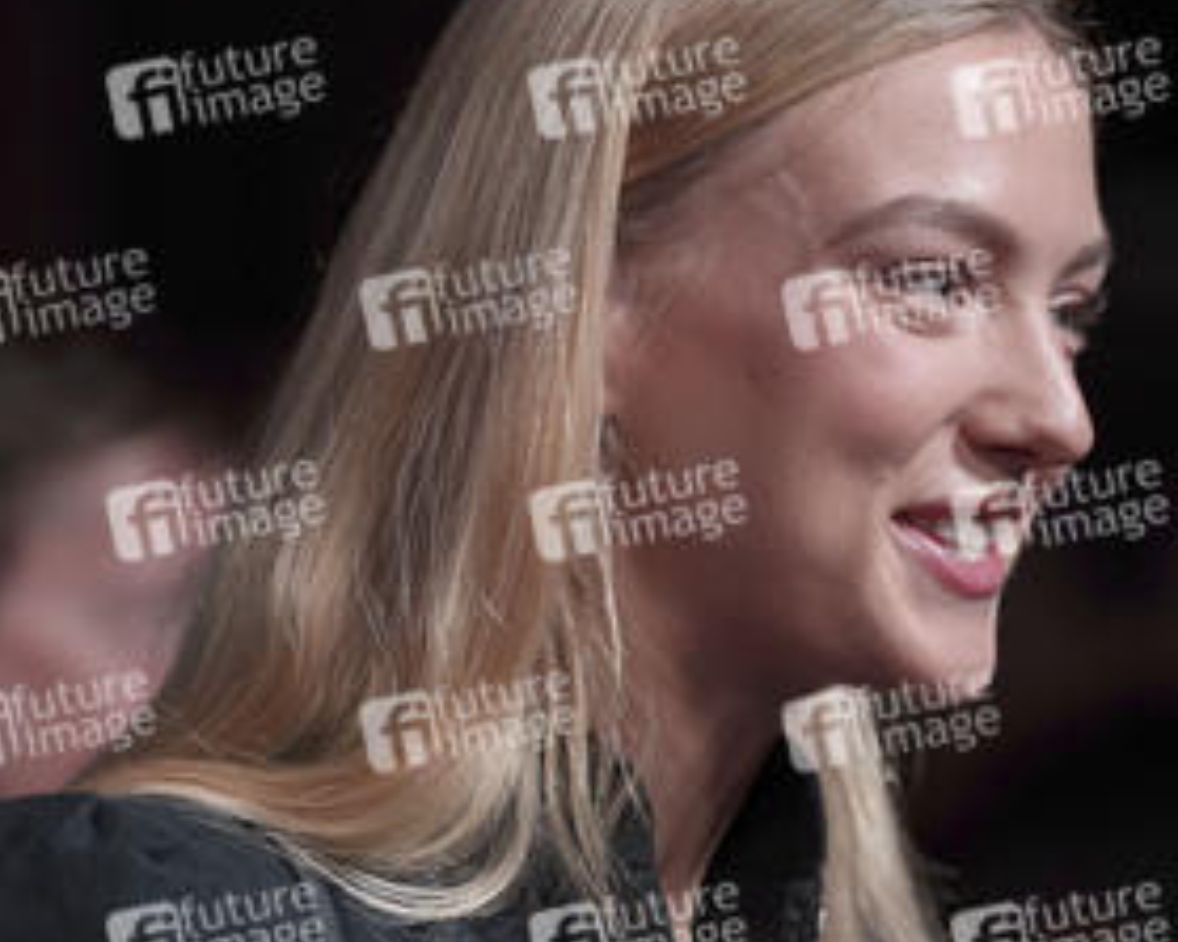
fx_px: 8887
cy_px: 406
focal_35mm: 255
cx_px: 948
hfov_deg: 7.6
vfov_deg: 6.1
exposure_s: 1/250
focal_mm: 168
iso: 500
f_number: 3.5
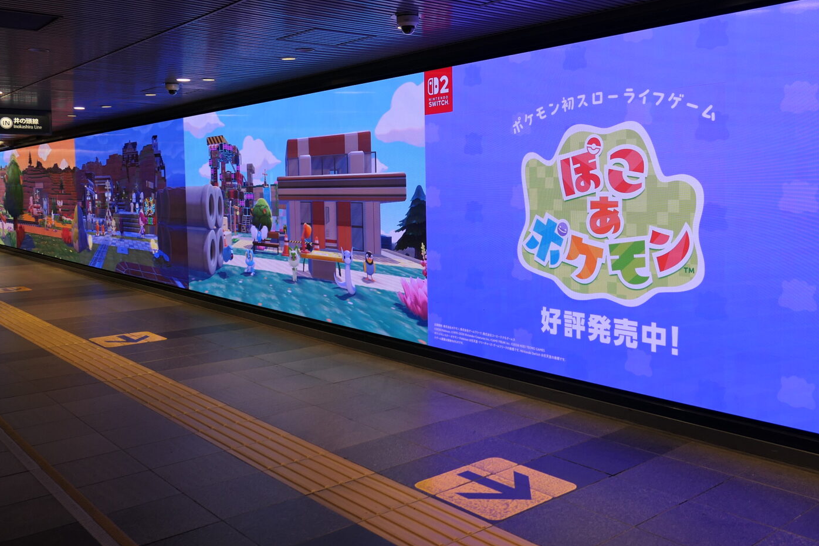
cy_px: 233
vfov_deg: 39.9
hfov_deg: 57.2
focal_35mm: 33
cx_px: 427
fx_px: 751
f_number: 2.2
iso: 125
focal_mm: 8.8
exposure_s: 1/125
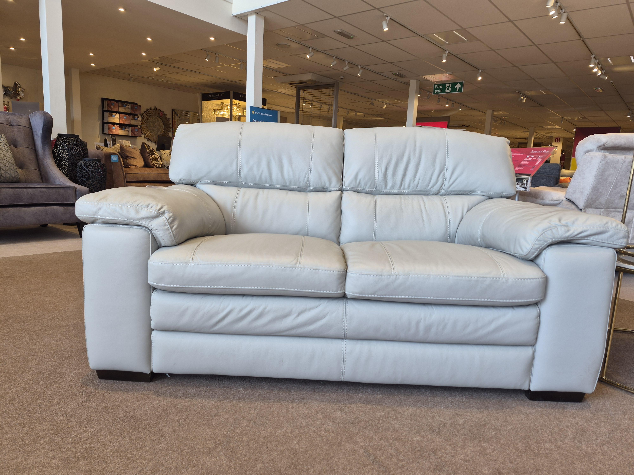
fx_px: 421
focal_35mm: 23
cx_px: 317
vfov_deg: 58.9
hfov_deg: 73.9
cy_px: 238
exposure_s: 1/100
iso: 25
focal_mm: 5.4
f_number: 1.8
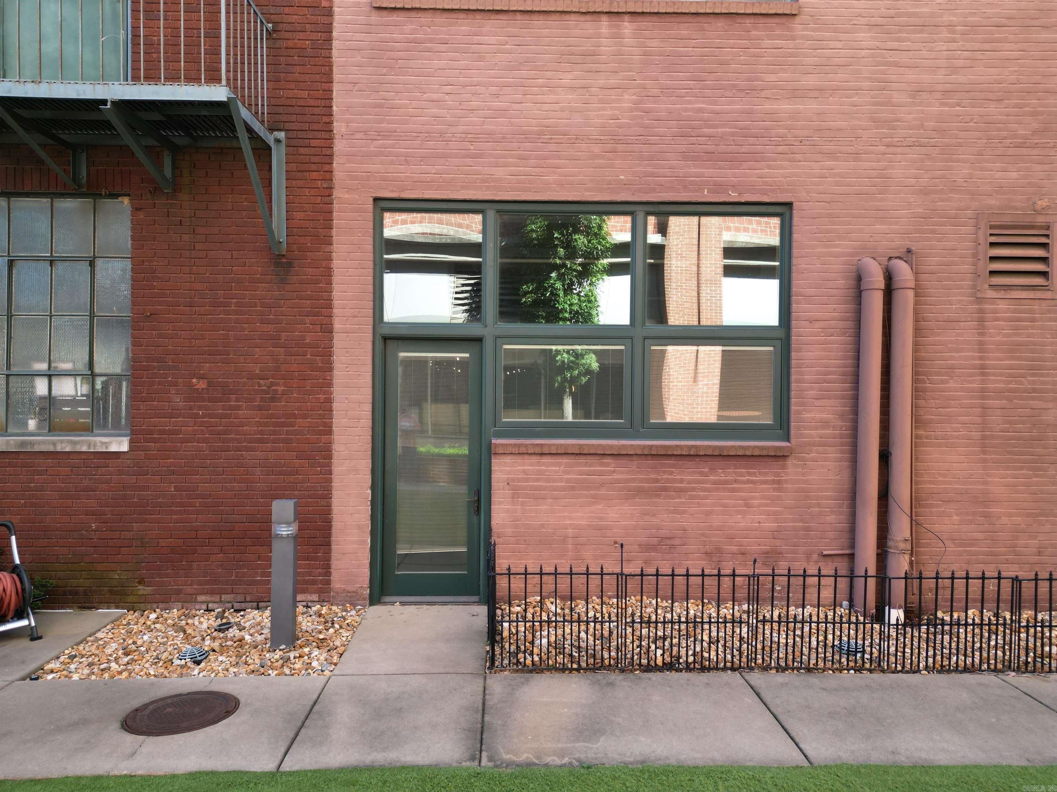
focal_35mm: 24
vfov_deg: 56.8
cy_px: 396
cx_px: 528
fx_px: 733
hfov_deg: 71.6
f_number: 1.7
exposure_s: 1/160
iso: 100
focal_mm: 6.72
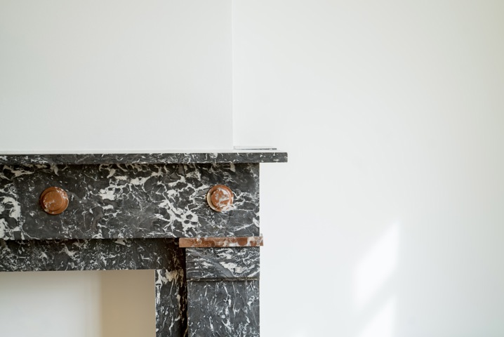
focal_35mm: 35
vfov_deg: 37.9
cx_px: 252
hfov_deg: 54.4
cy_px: 168
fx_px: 490
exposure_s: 1/20
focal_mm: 35
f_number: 4
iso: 100
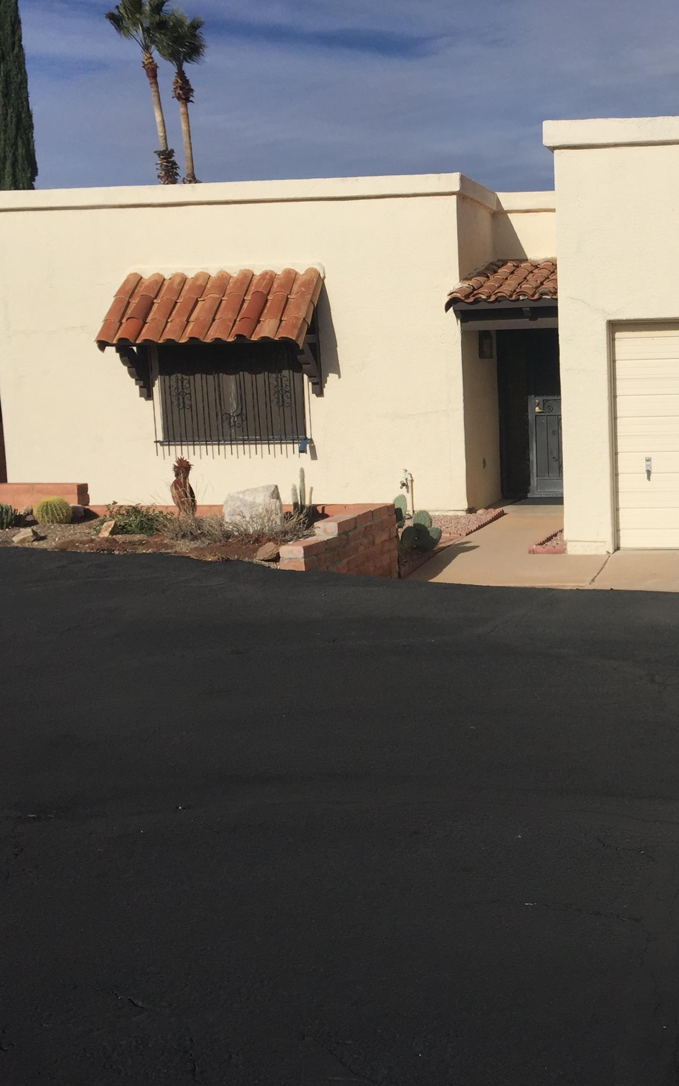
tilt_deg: -5.5
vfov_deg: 47.2
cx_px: 619
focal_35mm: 42
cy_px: 543
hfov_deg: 29.2
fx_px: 1244
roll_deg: +1.2
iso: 32
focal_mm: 4.15
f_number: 2.2
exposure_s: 1/6623
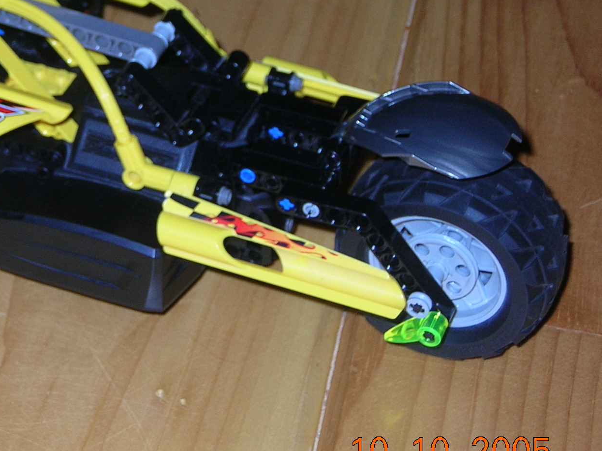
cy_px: 123
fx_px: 2746
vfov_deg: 9.4
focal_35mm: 158
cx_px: 76
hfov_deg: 12.4
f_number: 3.4
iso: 50
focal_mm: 14.2
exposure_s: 1/120
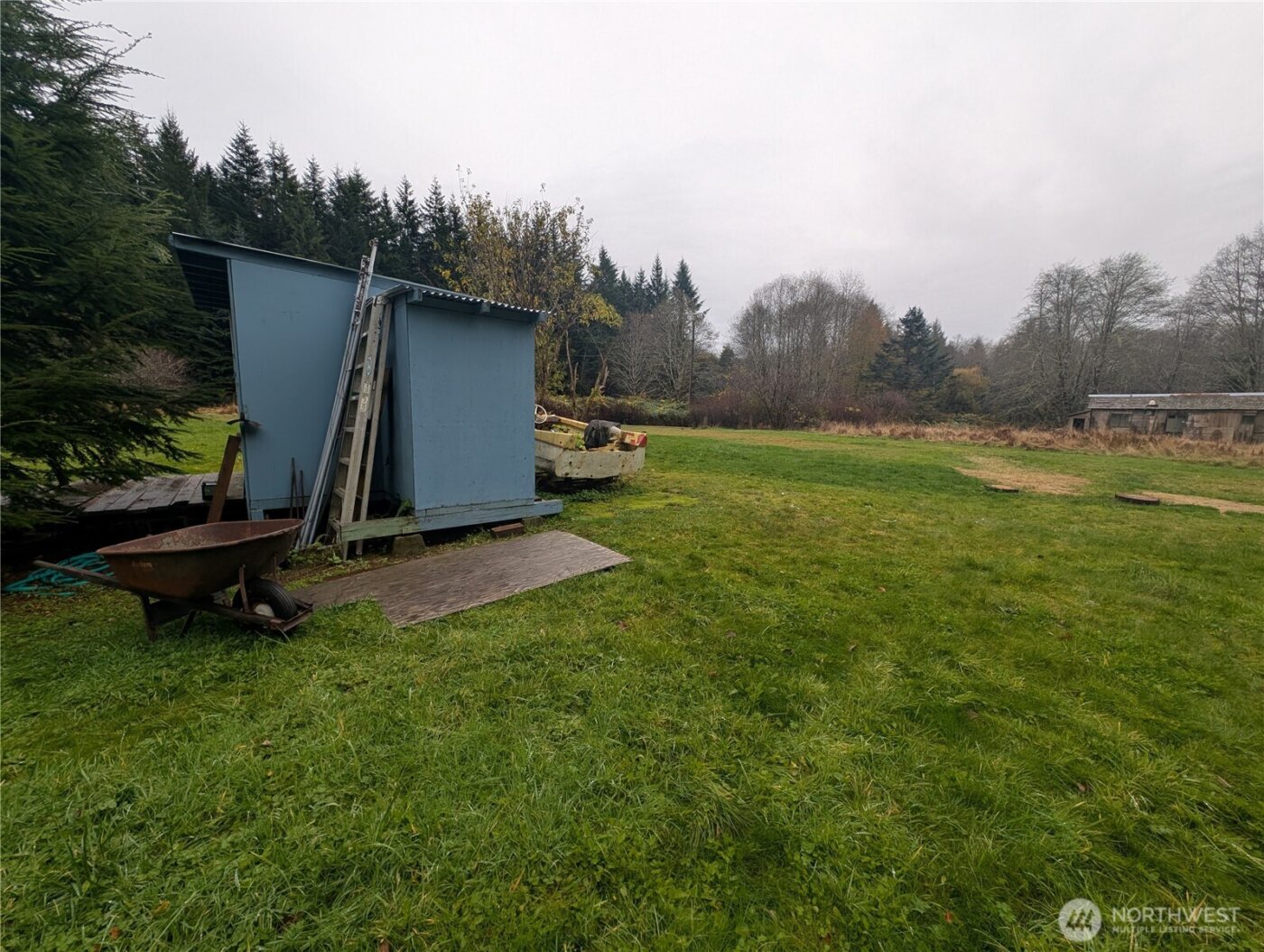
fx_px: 439
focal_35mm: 12
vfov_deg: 94.6
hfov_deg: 110.5
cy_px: 476
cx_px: 632
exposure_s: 1/403
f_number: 1.95
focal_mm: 2.23
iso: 42
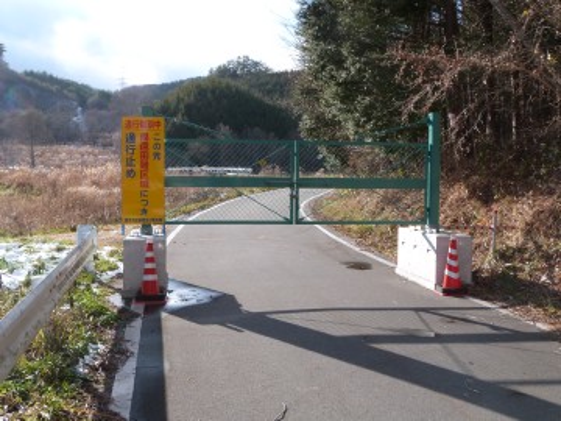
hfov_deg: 45.8
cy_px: 210
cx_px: 280
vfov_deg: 35.1
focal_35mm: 41
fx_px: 664
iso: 100
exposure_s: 1/200
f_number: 5
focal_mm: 7.3
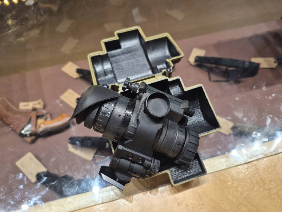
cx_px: 141
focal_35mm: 23
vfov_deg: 58.9
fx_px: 187
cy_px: 106
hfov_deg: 73.9
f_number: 1.8
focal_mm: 5.4
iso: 400
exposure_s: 1/120
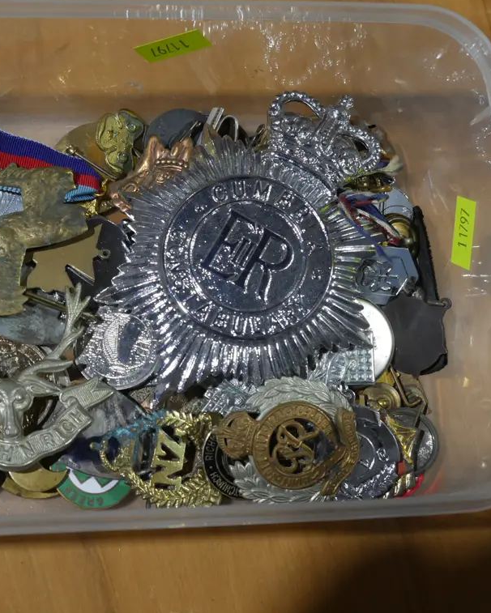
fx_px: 1198
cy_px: 305
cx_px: 105
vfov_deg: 28.7
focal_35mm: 66
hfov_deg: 22.9
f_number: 7.1
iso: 640
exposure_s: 1/60
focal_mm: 25
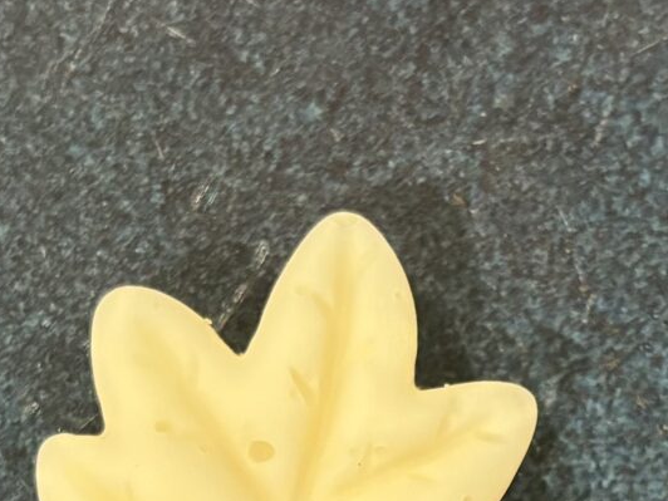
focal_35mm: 50
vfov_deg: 27.8
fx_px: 965
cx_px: 286
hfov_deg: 38.1
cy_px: 475
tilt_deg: -88.4
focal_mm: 5.96
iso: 320
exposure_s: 1/60
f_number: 1.6
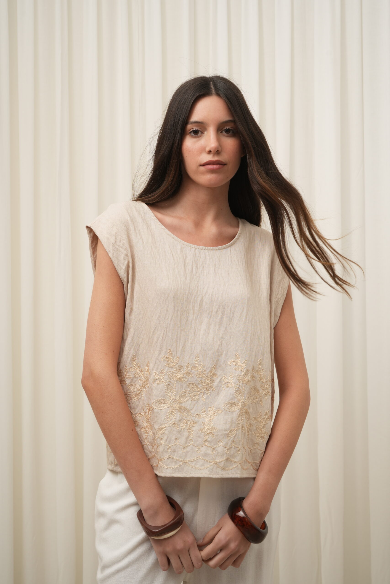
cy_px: 292
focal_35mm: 50
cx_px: 195
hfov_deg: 27.0
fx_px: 812
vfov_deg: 39.6
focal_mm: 50
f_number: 8
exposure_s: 1/125
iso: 500
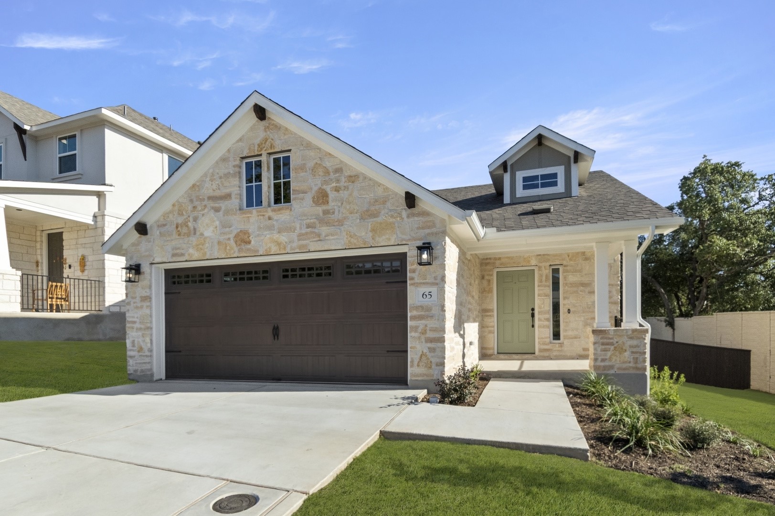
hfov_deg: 53.2
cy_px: 258
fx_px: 774
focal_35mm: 36
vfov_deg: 36.8
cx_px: 388
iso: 400
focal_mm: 24
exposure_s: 1/2000
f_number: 8
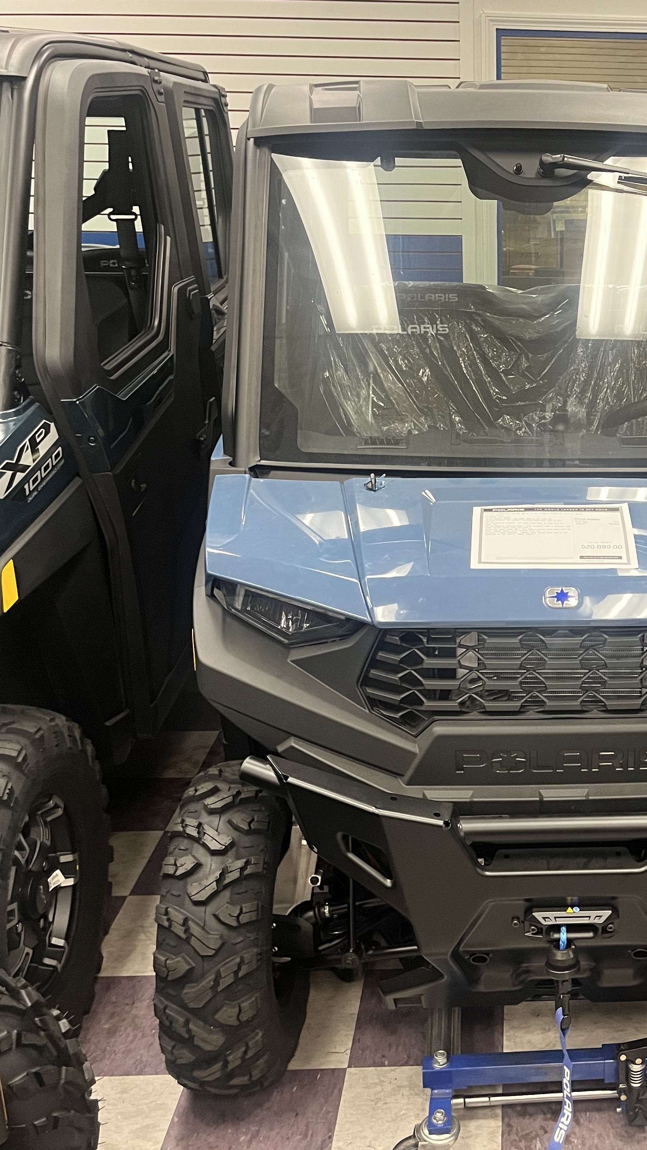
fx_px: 1159
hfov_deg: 29.9
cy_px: 574
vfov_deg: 52.8
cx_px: 578
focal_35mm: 38
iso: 500
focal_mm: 5.1
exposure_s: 1/55
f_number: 1.6
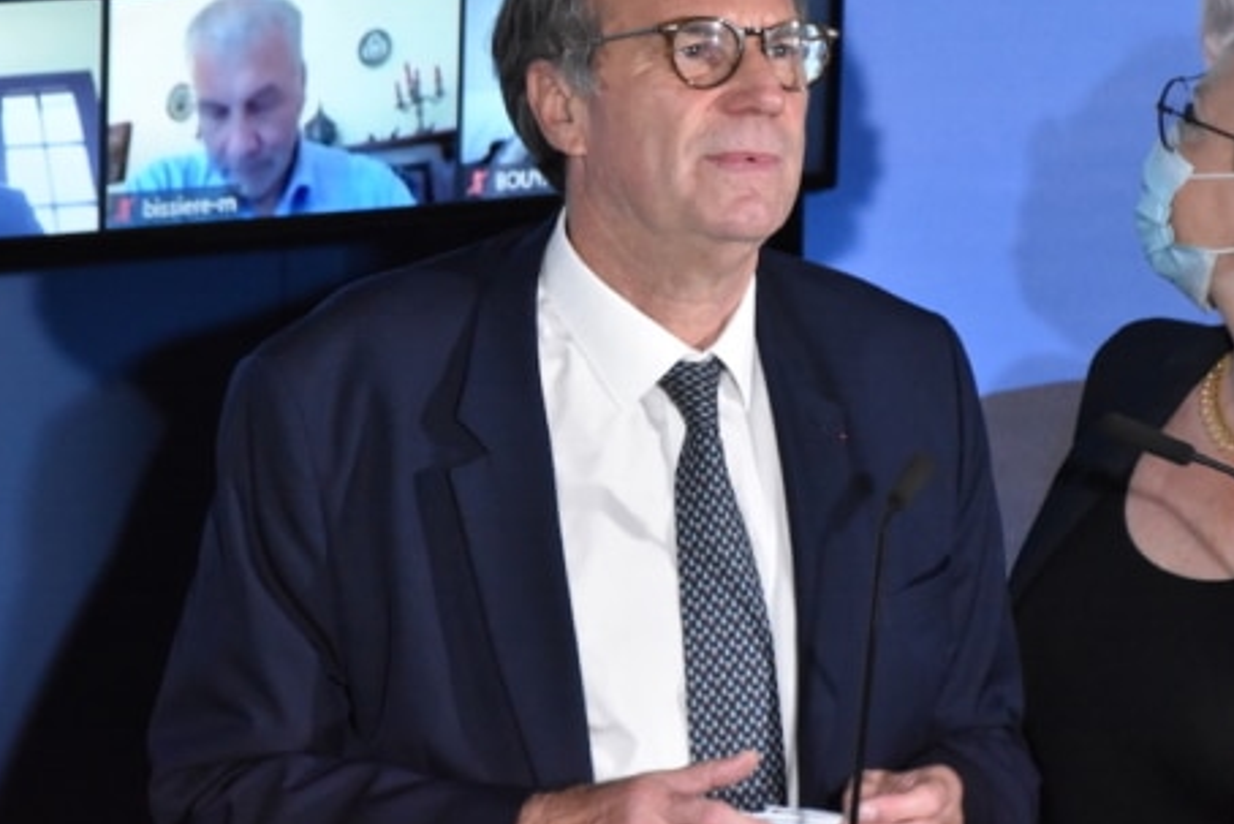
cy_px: 294
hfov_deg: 7.7
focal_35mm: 268
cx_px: 641
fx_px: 9177
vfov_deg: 5.1
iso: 4500
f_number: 6
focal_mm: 135
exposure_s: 1/200
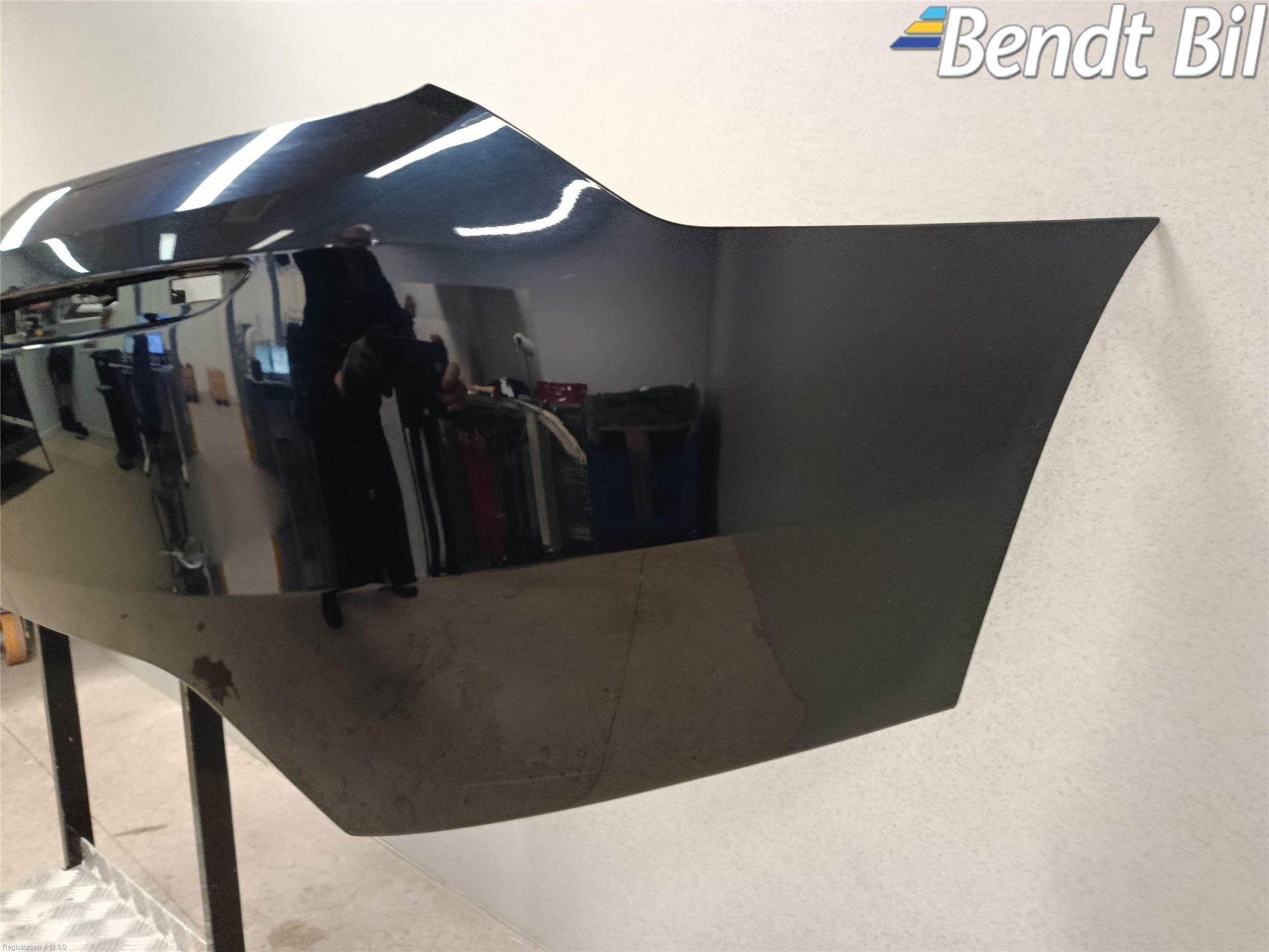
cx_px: 634
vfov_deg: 56.8
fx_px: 880
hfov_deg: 71.6
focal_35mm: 24
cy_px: 476
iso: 2676
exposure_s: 1/25
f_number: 1.7
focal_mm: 5.24
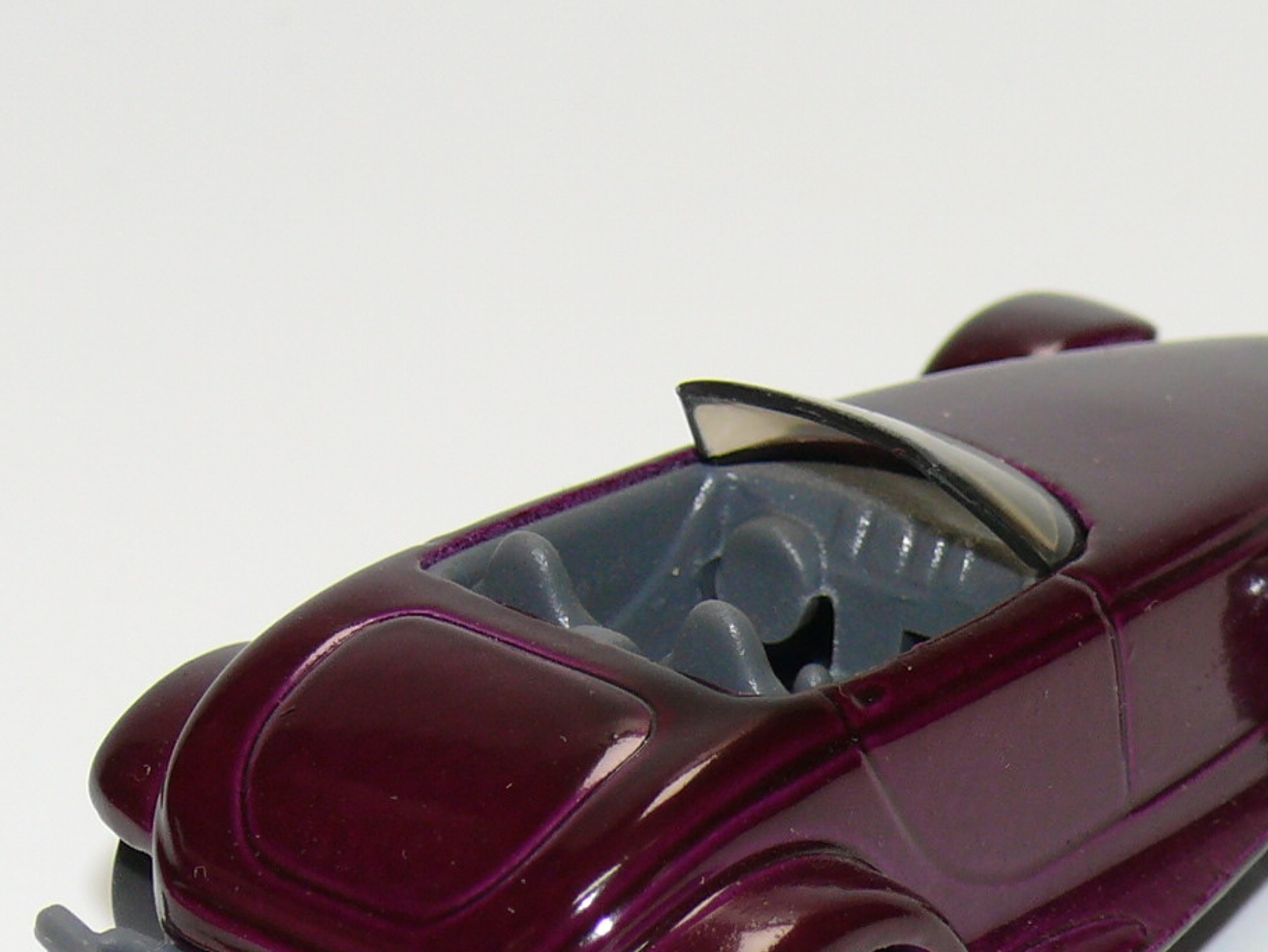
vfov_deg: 8.2
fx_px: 6632
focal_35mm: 181
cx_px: 950
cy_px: 729
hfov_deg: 10.9
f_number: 4
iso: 100
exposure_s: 1/30
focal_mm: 13.6
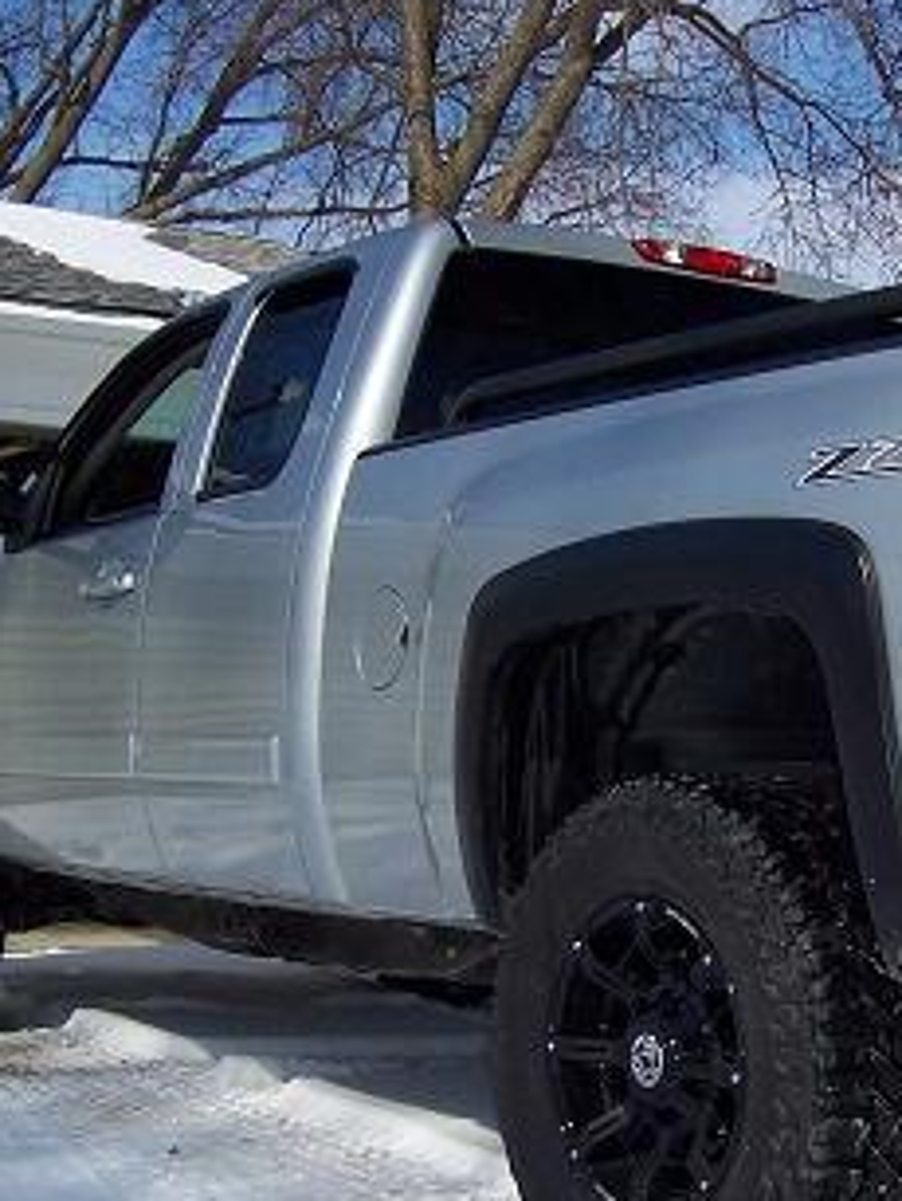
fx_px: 2220
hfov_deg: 22.7
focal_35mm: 64
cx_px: 686
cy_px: 742
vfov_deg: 30.1
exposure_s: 1/1000
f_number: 5.6
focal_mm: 5.6
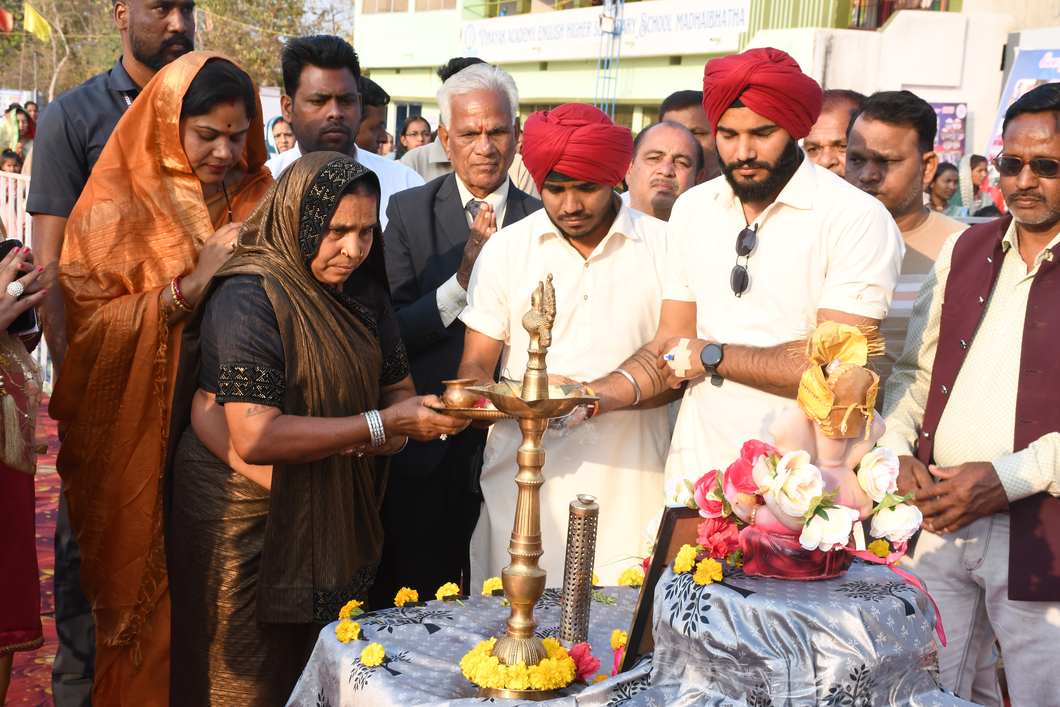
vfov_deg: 26.0
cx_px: 530
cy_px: 354
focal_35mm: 52
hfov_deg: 38.2
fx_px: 1531
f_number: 10
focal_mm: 35
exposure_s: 1/160
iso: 400
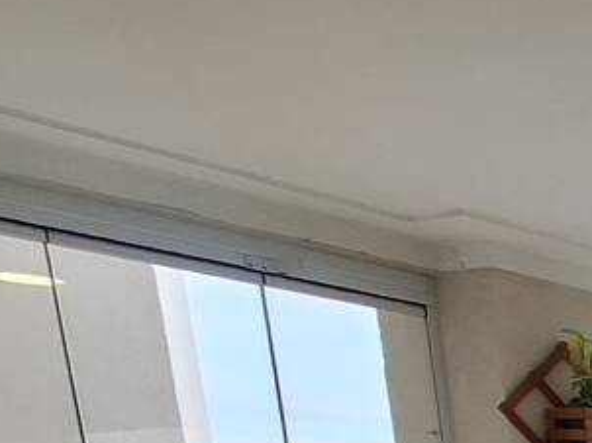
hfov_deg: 17.8
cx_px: 1255
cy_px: 810
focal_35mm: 62
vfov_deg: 18.3
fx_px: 1059
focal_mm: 1.74
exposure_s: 1/120
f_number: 2.2
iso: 40
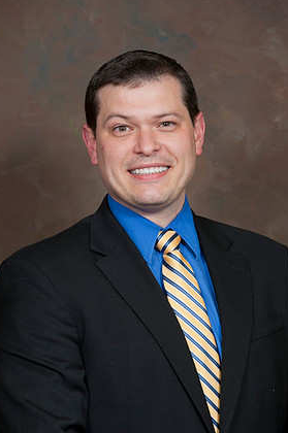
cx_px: 149
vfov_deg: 11.3
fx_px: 2189
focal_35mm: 182
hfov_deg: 7.5
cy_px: 220
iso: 320
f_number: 5.6
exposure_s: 1/125
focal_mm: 170
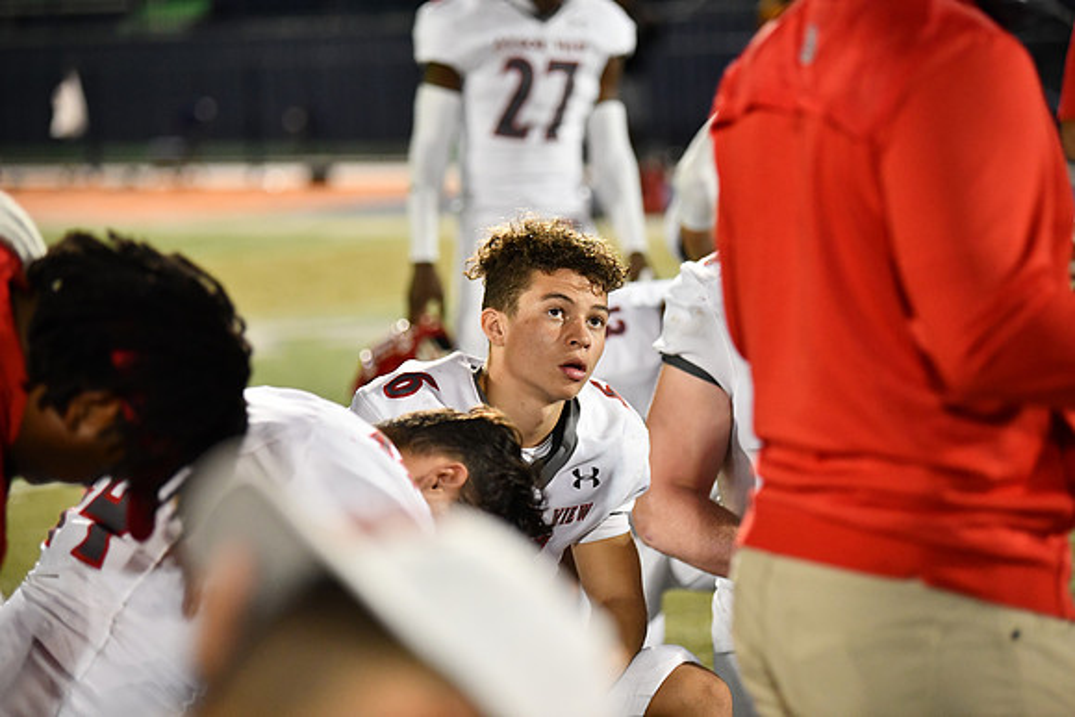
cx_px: 538
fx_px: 3644
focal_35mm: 122
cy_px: 358
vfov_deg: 11.2
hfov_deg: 16.8
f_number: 2.8
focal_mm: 122
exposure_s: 1/1250
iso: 5000
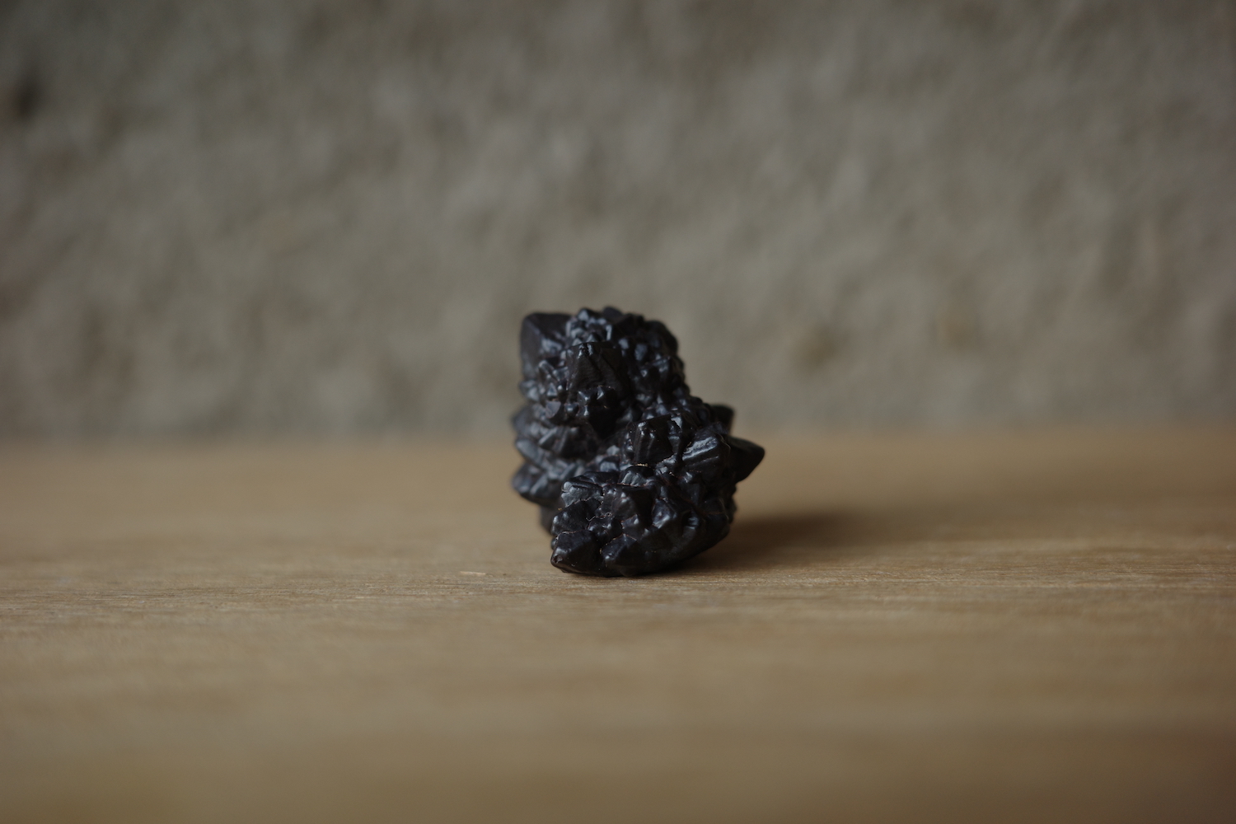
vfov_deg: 33.4
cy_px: 412
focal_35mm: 40
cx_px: 618
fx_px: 1373
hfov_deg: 48.5
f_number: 2.8
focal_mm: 26
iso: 200
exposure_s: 1/100
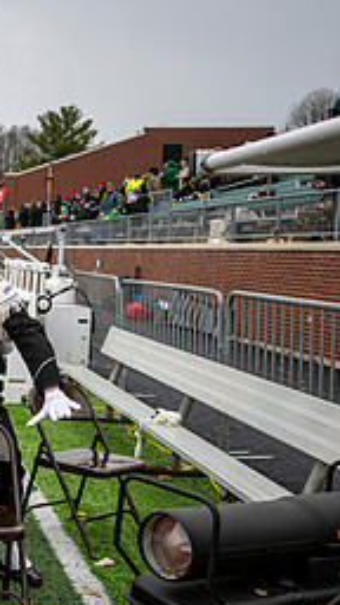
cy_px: 375
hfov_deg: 18.2
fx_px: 914
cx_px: -201
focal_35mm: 57
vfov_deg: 36.4
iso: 100
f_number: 2.8
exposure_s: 1/500
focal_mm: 24
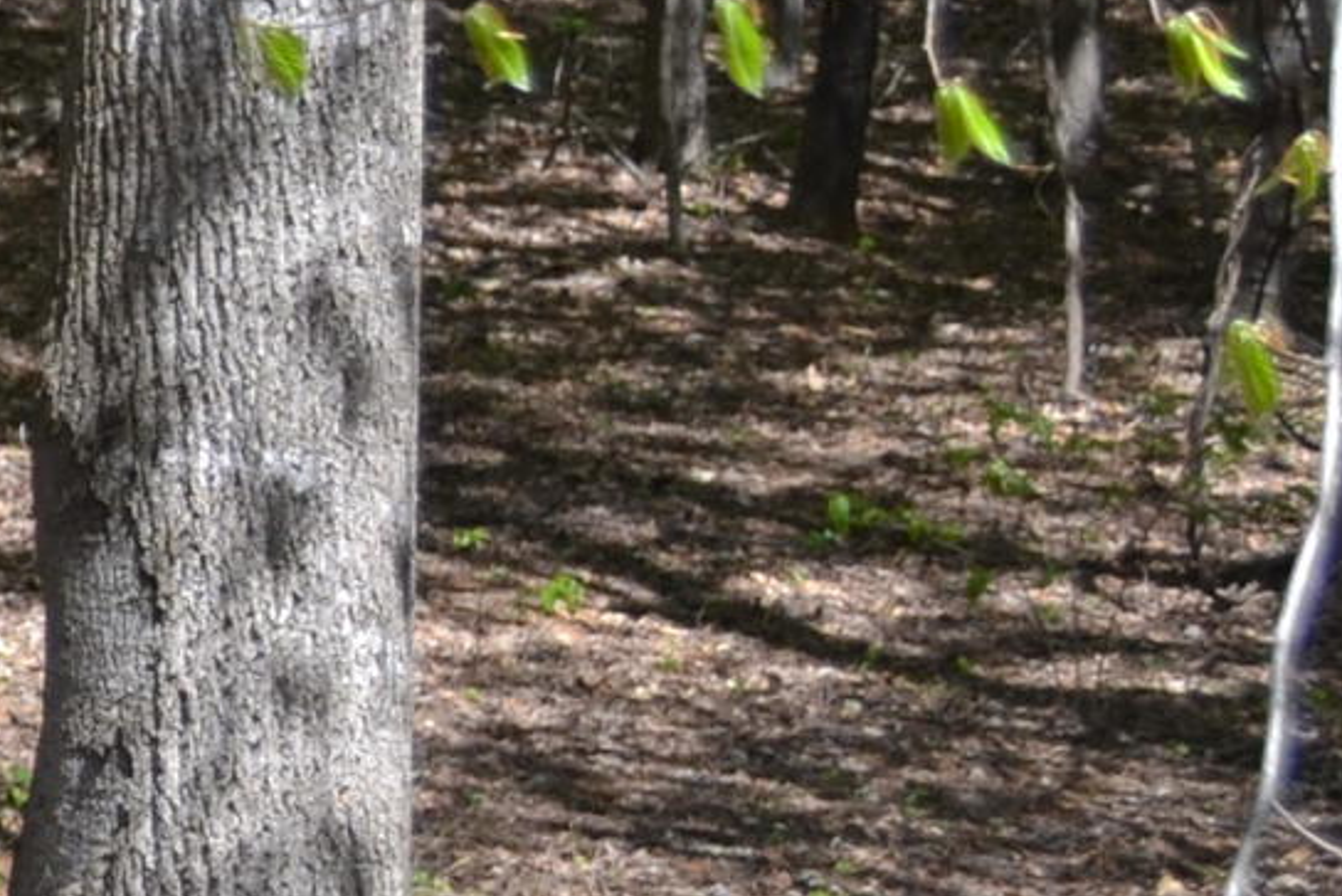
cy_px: 146
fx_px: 8016
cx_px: -2082
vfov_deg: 6.4
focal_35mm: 215
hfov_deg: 8.6
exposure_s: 1/250
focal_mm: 26
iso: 100
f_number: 4.5
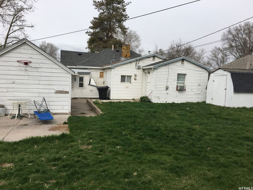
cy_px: 95
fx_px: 212
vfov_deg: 48.2
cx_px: 126
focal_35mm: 29
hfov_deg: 61.7
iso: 25
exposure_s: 1/1709
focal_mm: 4.15
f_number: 2.2
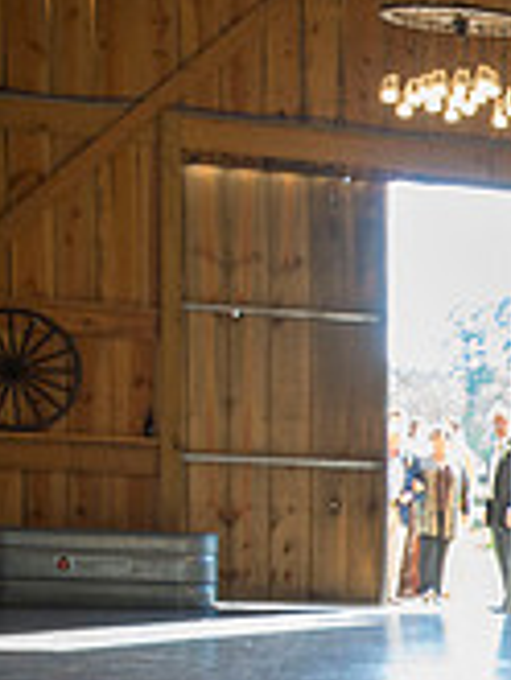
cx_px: 1084
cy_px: 717
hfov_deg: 11.2
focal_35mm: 118
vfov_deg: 16.3
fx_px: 2320
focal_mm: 35
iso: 1600
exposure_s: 1/125
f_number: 6.3
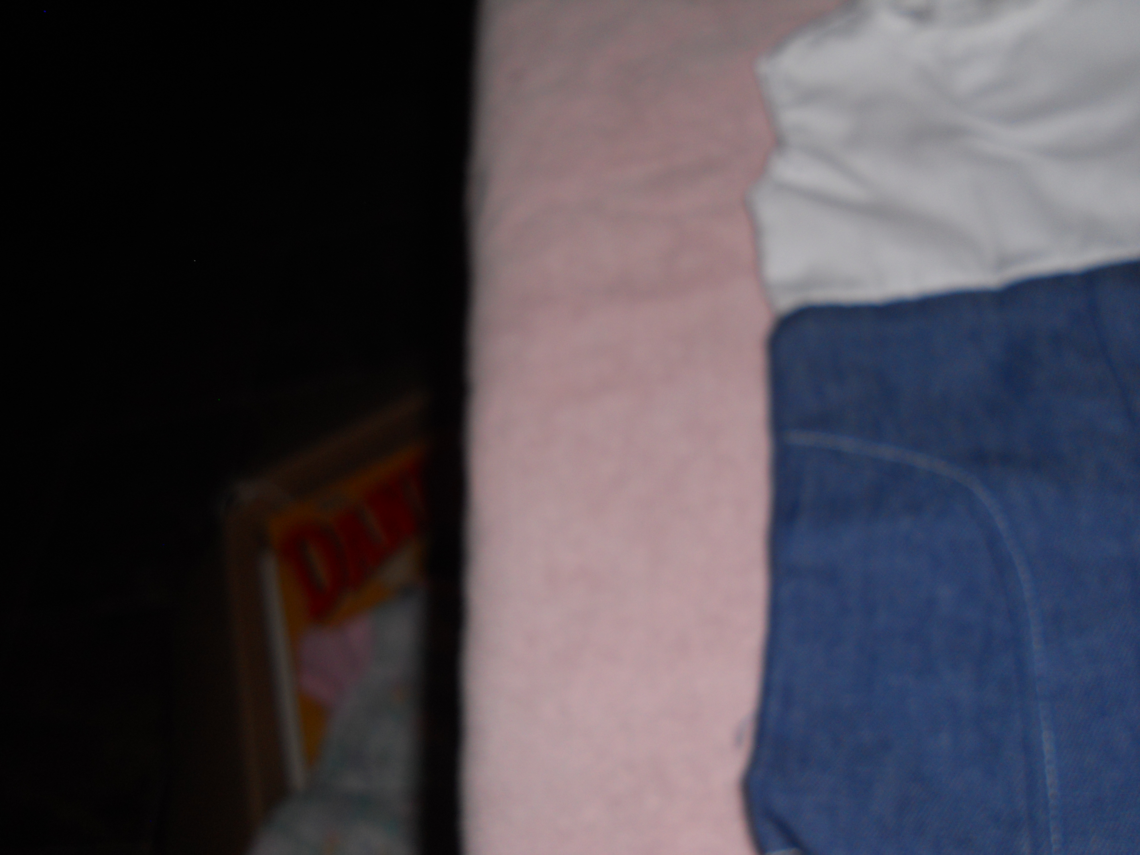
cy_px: 428
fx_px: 1054
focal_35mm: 32
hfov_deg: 56.8
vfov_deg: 44.2
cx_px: 570
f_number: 8.8
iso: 80
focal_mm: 5.8
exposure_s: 1/25
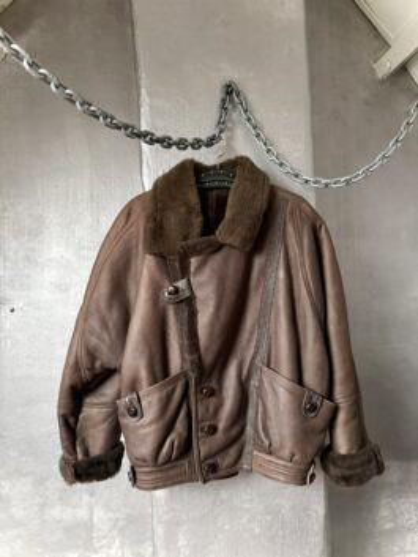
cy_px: 278
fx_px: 386
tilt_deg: +1.2
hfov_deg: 56.8
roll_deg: -0.9
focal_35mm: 24
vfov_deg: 71.6
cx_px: 209
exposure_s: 1/33
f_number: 1.78
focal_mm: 6.76
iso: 1000
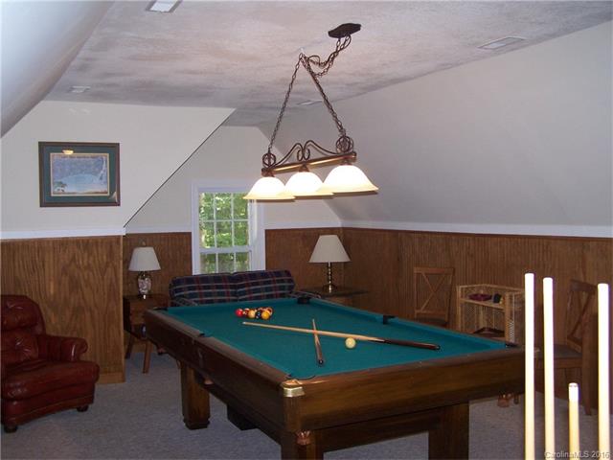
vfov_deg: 37.7
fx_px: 673
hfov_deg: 49.0
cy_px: 230
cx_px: 306
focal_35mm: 38
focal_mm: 6.3
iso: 140
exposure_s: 1/60
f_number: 2.8
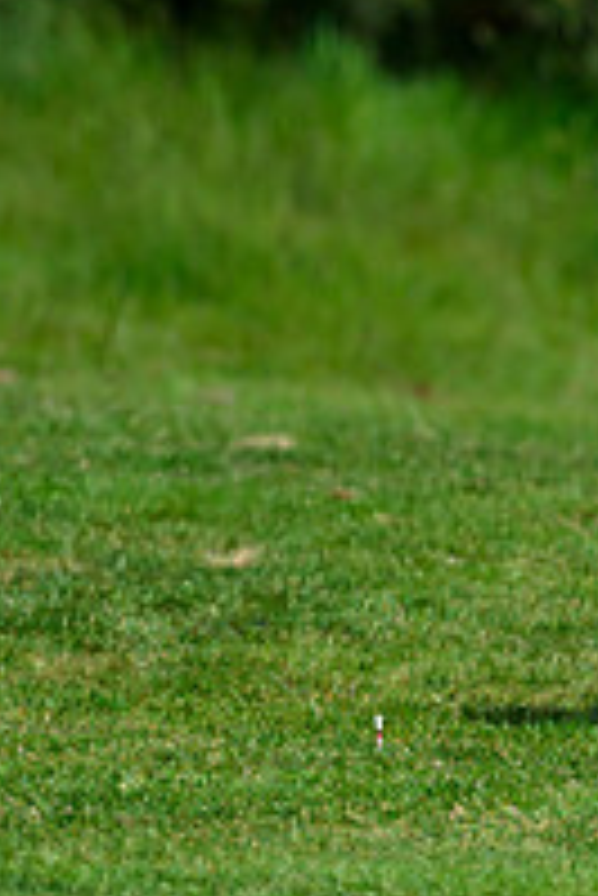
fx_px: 37705
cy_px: -115
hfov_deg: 0.9
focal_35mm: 1516
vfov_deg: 1.4
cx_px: 934
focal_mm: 400
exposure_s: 1/5000
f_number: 4.5
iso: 500
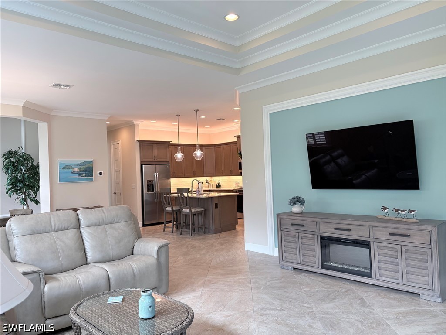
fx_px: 335
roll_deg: +2.9
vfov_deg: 53.1
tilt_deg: +1.4
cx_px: 223
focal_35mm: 26
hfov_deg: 67.3
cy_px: 168
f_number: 1.6
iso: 125
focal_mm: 5.96
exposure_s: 1/120
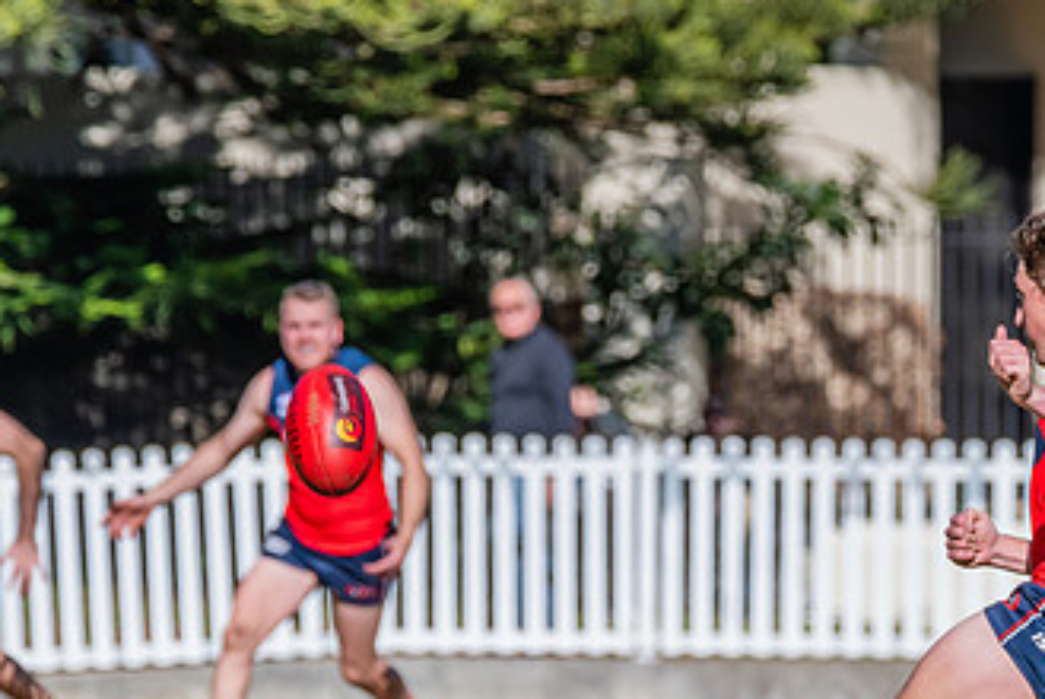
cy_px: 537
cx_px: 758
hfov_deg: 2.3
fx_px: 25741
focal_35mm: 886
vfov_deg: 1.6
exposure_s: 1/1600
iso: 800
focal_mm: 450
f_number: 13
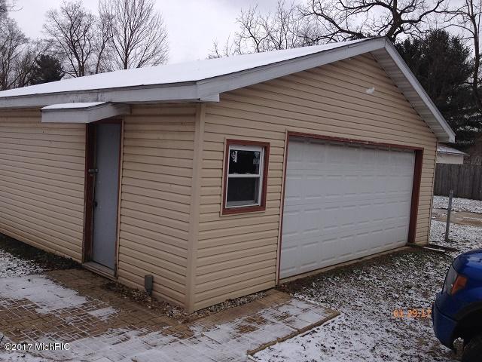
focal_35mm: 35
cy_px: 181
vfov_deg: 40.7
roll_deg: -3.8
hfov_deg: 52.6
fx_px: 487
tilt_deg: -3.8
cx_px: 241
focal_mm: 4.28
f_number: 2.4
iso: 50
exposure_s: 1/1104
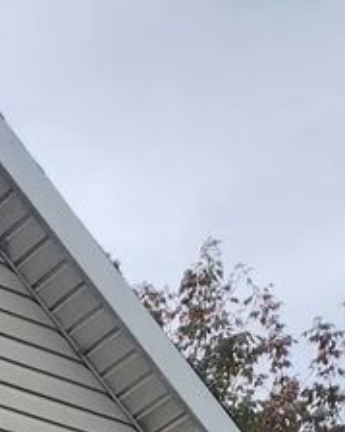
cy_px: 1193
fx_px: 1750
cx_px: -389
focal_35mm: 137
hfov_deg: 10.2
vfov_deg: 10.8
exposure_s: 1/912
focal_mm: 5.4
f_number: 1.8
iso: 20
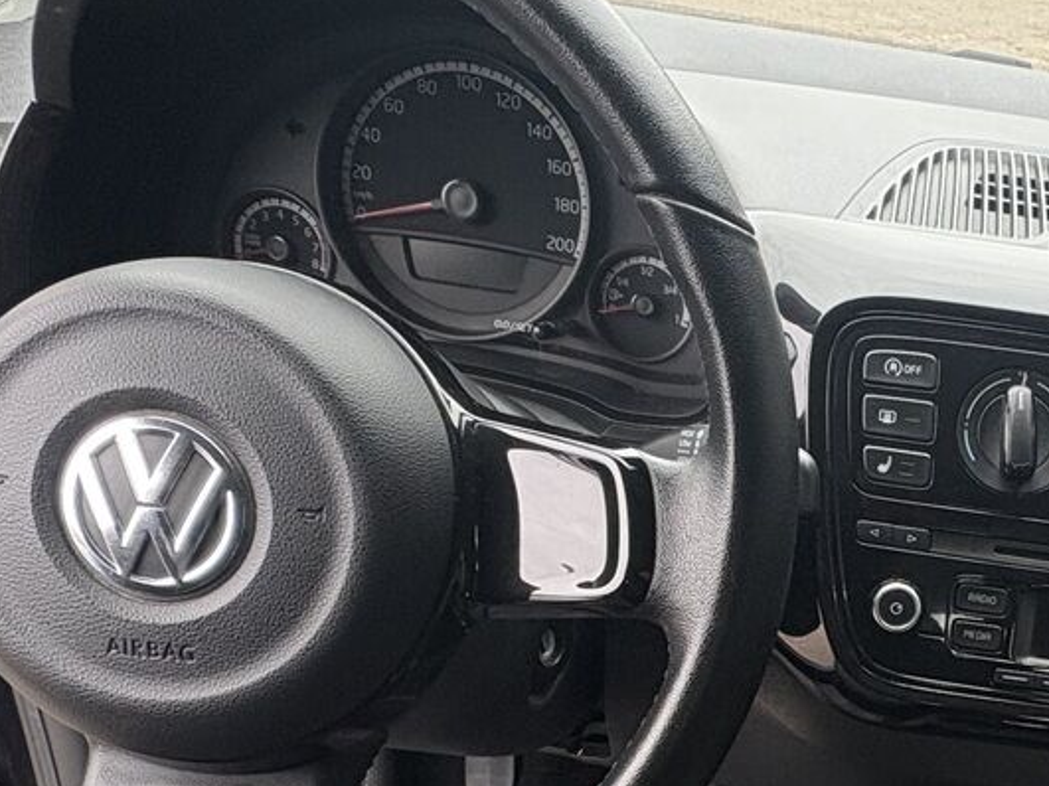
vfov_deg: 29.4
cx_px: 947
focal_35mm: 45
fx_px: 1363
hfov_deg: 39.1
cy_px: 841
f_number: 2.2
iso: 250
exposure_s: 1/94
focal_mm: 2.22
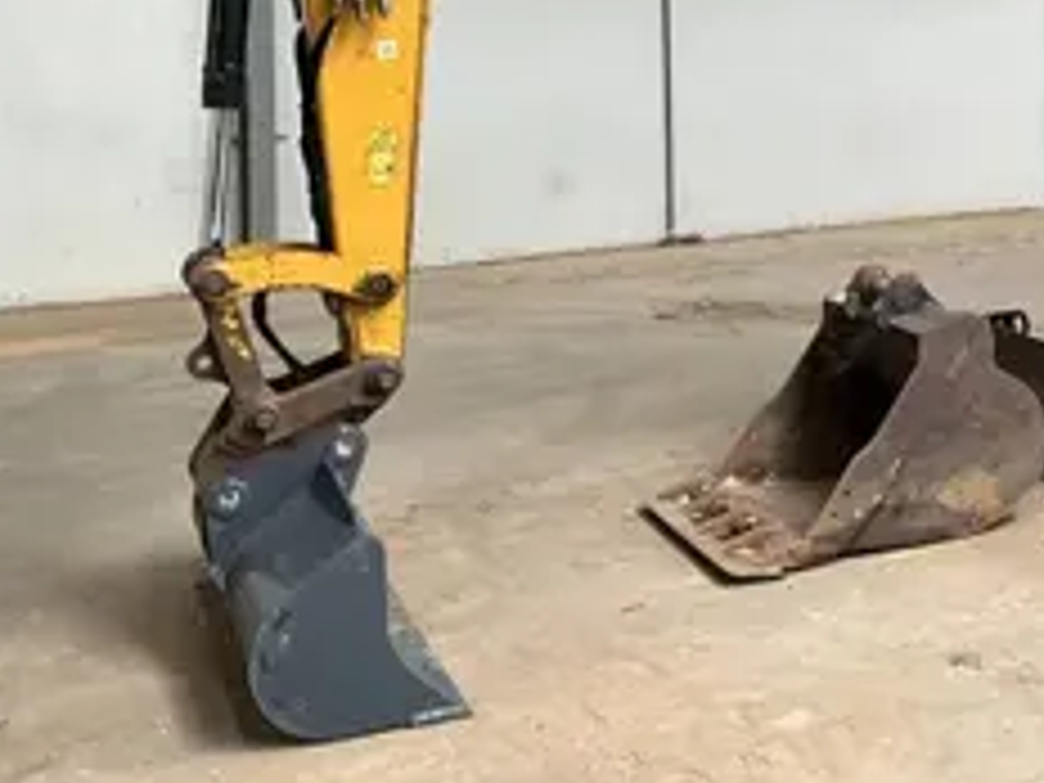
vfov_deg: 23.6
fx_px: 1810
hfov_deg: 30.2
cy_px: 32
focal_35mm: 60
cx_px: 1017
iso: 80
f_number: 1.8
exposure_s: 1/60
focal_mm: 3
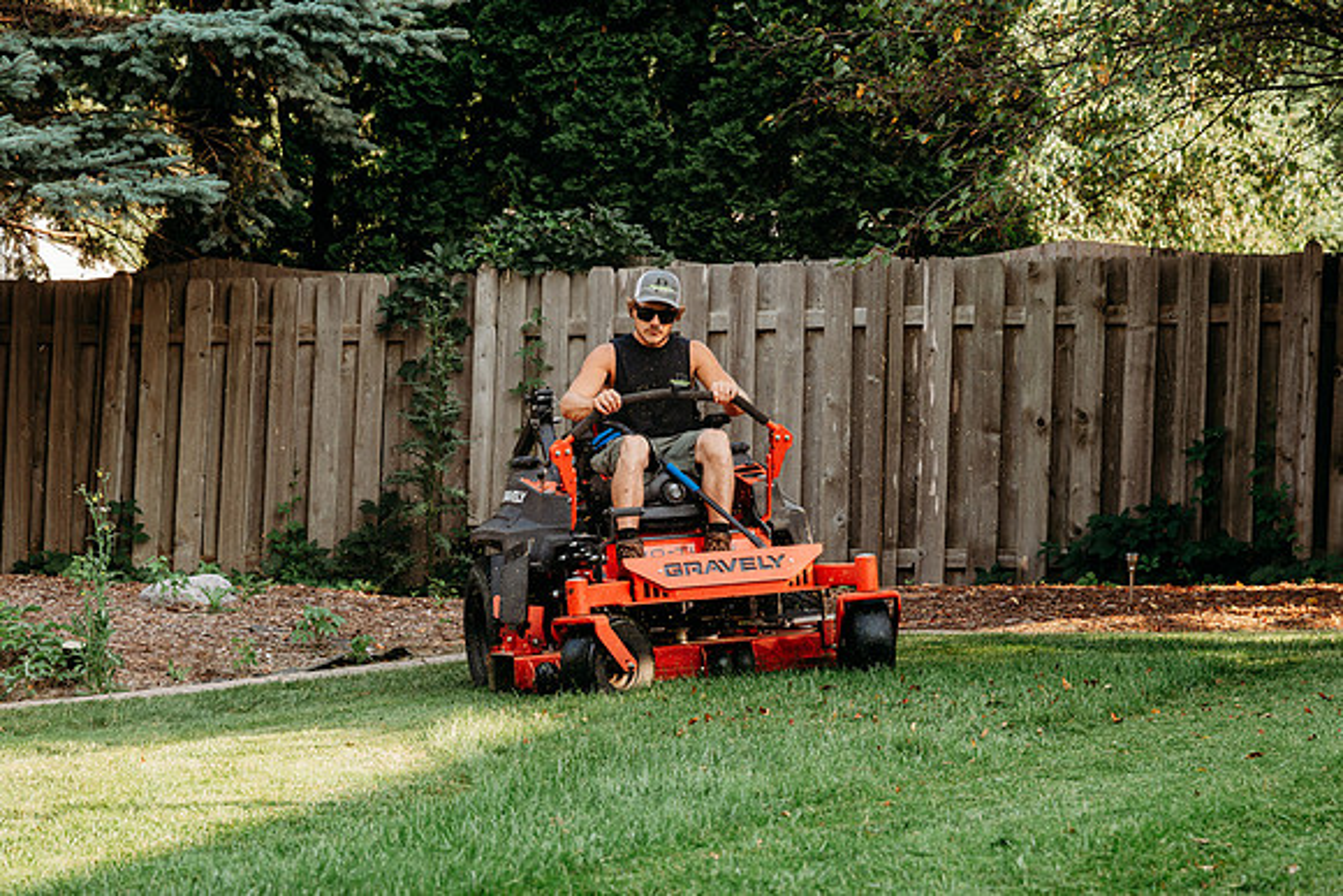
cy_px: 428
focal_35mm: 94
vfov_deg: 14.6
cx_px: 695
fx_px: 3501
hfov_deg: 21.7
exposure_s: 1/640
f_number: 5
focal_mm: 70
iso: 800
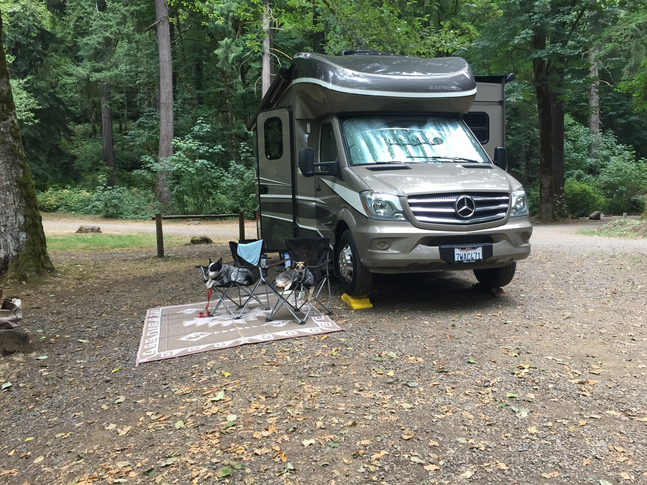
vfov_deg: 48.2
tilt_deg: -1.7
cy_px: 242
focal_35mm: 29
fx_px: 542
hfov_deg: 61.7
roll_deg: +1.7
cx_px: 324
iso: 32
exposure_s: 1/40
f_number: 2.2
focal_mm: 4.15
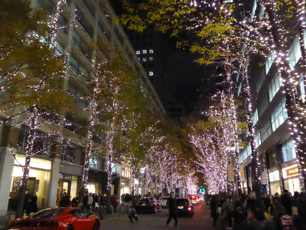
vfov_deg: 44.2
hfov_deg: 56.8
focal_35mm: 32
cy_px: 115
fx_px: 283
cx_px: 153
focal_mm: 5.4
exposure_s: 1/60
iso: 3200
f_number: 3.5
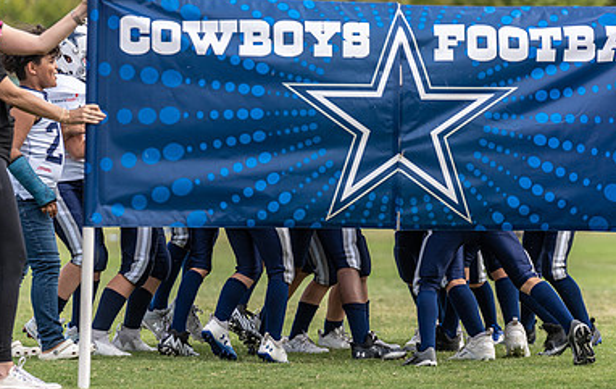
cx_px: 401
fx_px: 4629
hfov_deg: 7.6
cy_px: 244
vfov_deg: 4.8
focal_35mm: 275
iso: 250
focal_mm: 171
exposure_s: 1/1600
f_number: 3.5
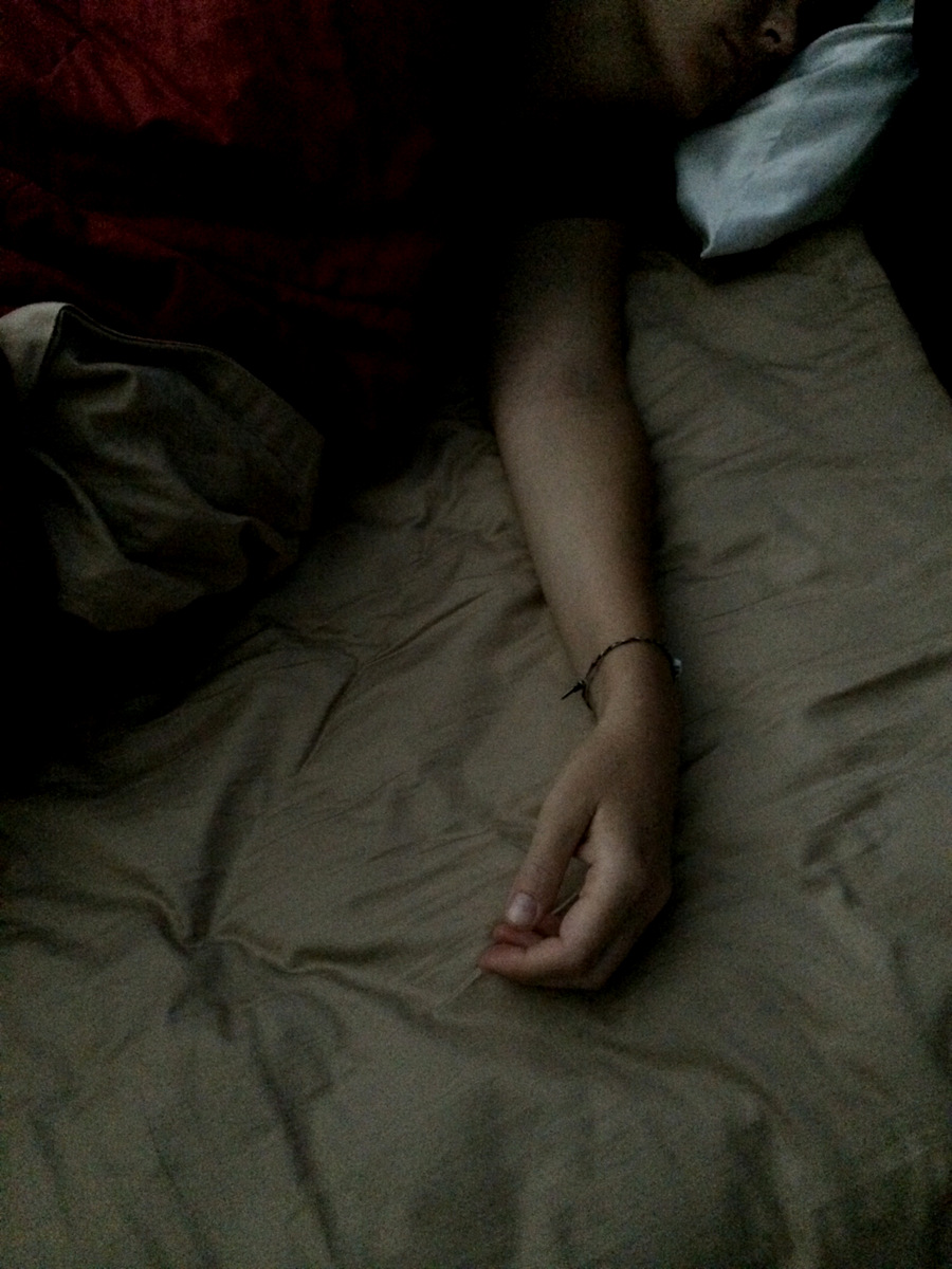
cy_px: 634
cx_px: 476
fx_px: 1100
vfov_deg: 60.0
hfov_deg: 46.8
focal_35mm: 30
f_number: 2.2
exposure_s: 1/15
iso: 2500
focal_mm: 4.12
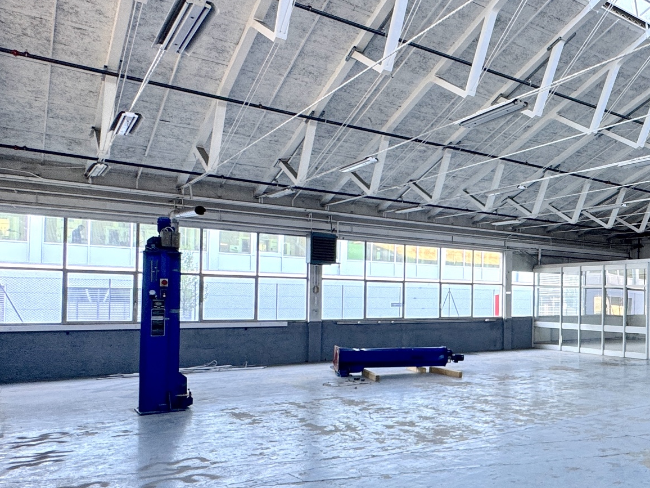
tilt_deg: +1.2
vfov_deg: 45.2
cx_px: 619
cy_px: 292
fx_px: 582
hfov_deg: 49.8
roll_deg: -0.4
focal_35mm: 31
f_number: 2.2
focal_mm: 2.22
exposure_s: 1/99
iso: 125
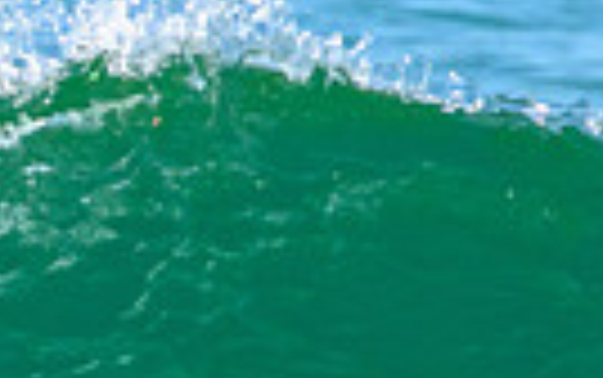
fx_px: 80017
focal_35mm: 4865
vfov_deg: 0.3
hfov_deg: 0.4
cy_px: 682
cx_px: -206
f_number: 11
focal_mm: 800
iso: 1800
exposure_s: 1/2000
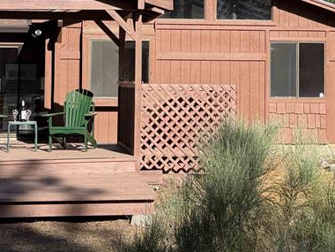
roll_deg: +0.3
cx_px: 228
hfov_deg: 19.4
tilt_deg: +3.3
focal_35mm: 101
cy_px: 17
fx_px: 977
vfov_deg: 14.5
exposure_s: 1/2494
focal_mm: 6.76
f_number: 1.78
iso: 64
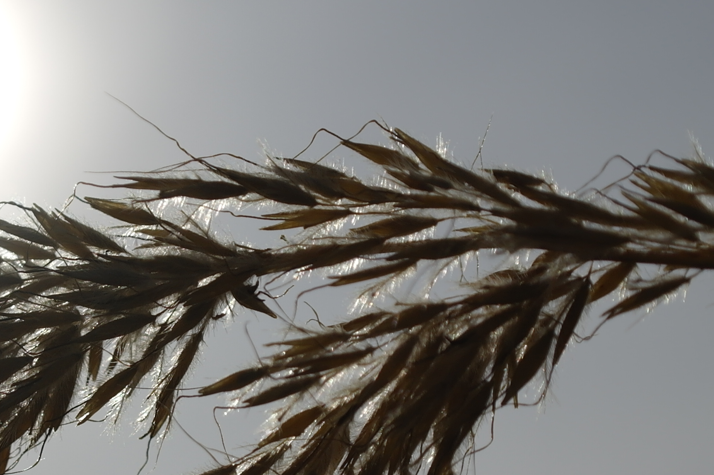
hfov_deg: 14.5
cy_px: 388
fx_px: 2775
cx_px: 100
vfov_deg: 9.8
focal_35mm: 140
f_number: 5.6
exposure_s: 1/3000
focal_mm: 33
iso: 100
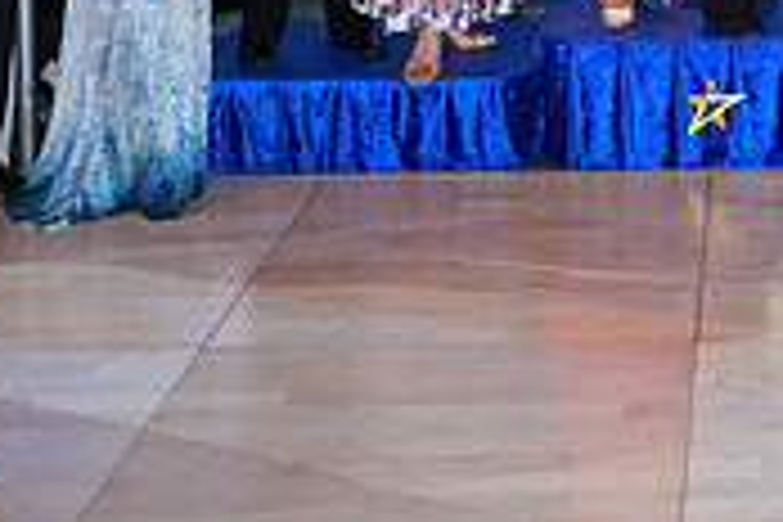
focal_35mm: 80
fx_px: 1740
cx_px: 806
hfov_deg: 24.1
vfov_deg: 15.3
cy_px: -344
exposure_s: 1/200
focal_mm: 24
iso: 2000
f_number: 5
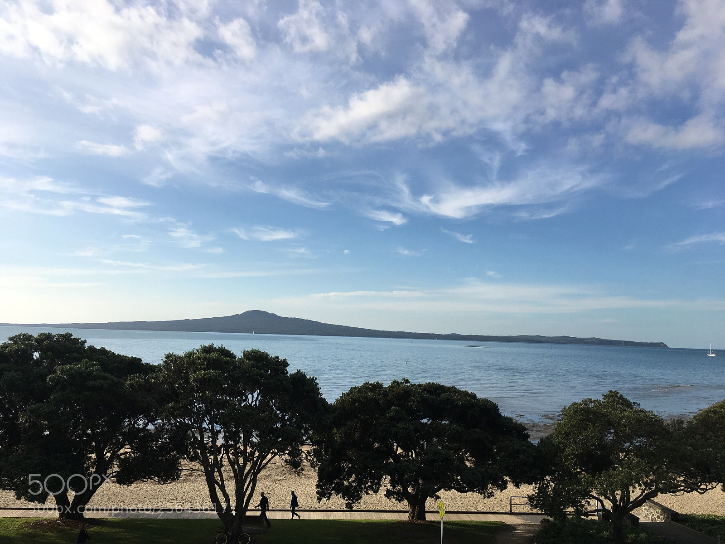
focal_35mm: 29
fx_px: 607
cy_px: 272
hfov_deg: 61.7
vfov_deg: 48.2
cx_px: 362
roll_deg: -1.5
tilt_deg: +4.6
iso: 25
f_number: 2.2
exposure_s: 1/1832
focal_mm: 4.15
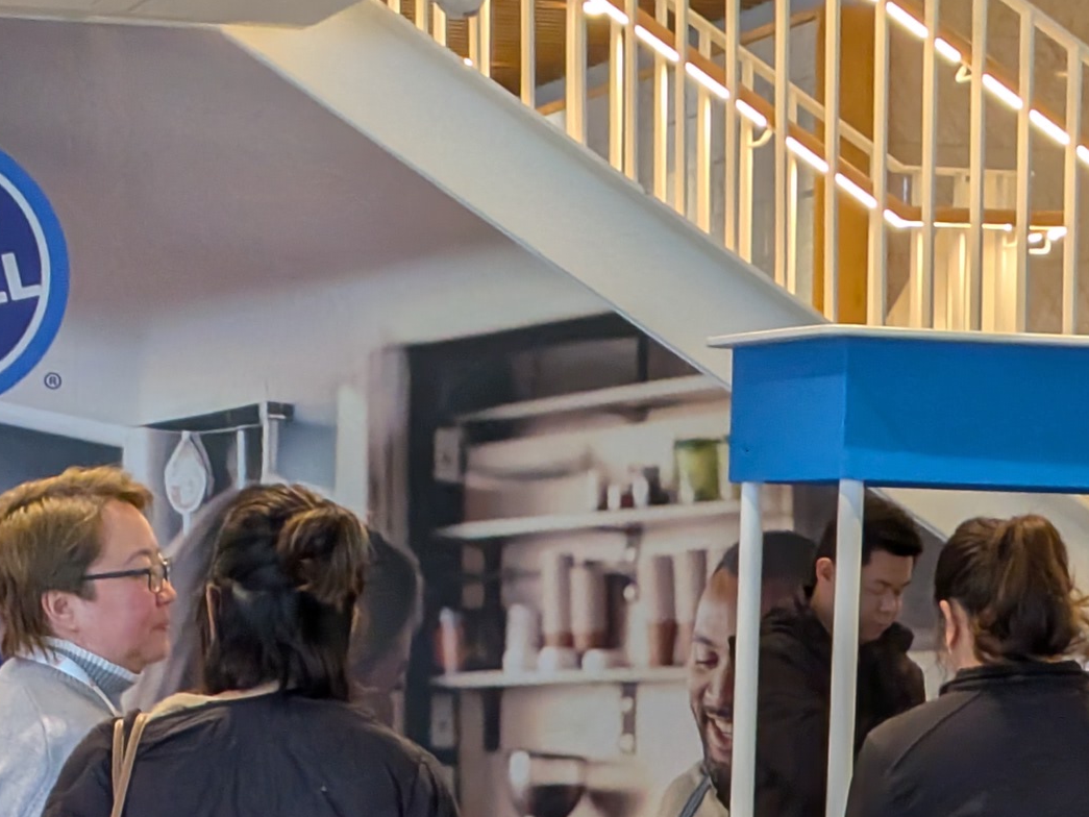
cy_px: 844
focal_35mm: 120
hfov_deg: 16.4
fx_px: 3776
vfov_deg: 12.2
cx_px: 620
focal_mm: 4.53
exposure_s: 1/100
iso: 249
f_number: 1.7
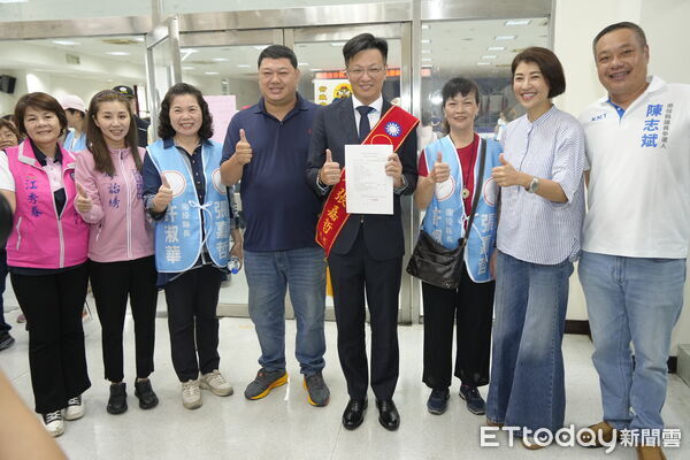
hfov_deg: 65.5
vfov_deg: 46.4
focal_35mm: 28
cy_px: 230
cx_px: 345
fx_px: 537
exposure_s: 1/160
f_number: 4
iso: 2500
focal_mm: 28
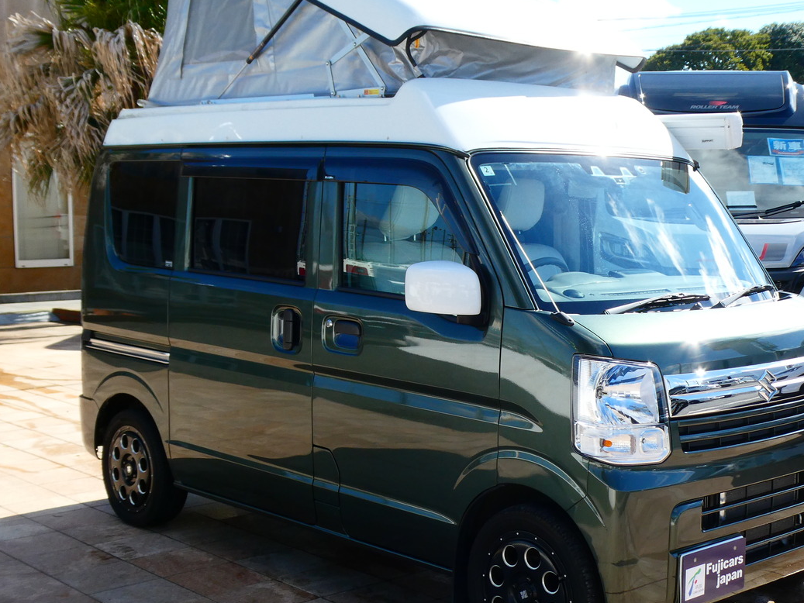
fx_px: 1254
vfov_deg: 27.0
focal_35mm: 54
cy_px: 281
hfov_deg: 35.4
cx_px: 481
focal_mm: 6.3
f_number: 3.7
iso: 80
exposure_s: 1/400
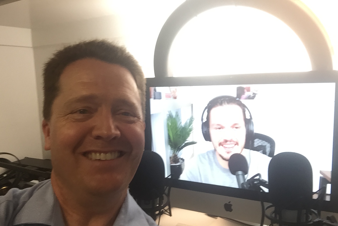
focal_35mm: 33
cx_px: 166
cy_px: 127
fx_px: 310
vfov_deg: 39.9
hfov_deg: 57.2
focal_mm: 2.65
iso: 64
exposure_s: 1/30
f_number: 2.2
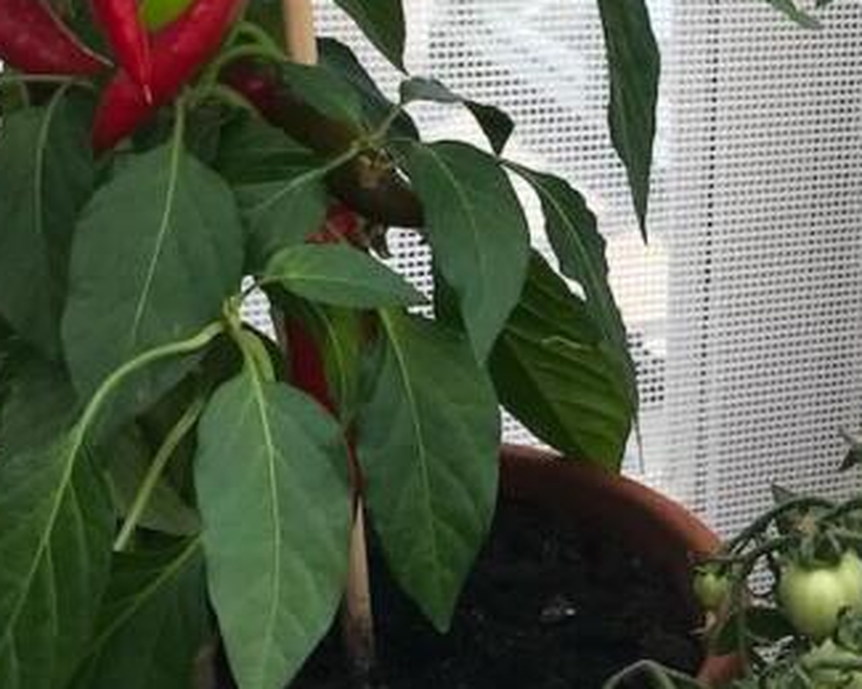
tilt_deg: -12.1
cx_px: 984
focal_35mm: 86
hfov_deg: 21.0
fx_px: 2194
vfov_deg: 17.7
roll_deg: -4.1
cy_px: 106
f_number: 1.8
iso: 20
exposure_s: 1/939
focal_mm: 3.99
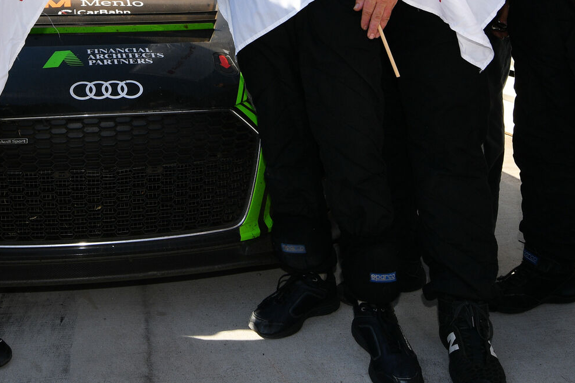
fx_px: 655
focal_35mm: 41
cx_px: 157
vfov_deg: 29.4
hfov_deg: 46.0
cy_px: -39
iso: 200
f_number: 11
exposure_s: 1/250
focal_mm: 14
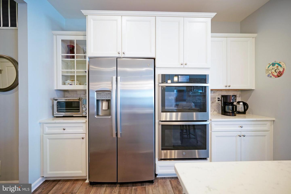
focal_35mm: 15
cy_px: 97
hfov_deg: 100.4
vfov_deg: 77.3
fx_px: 121
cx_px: 146
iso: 200
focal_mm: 10
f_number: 2.8
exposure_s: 1/30
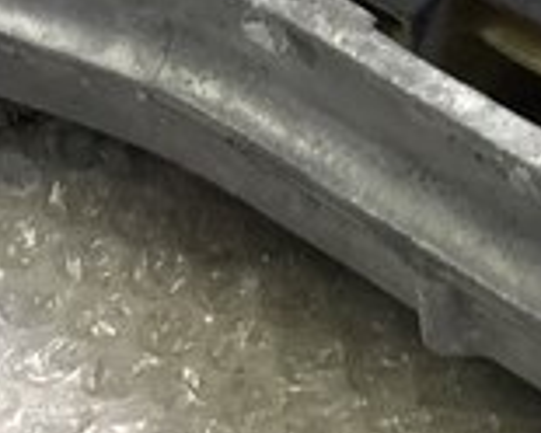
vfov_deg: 8.4
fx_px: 2898
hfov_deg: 10.5
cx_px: 663
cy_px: -126
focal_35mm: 181
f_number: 1.8
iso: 32
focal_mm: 4
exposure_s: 1/33
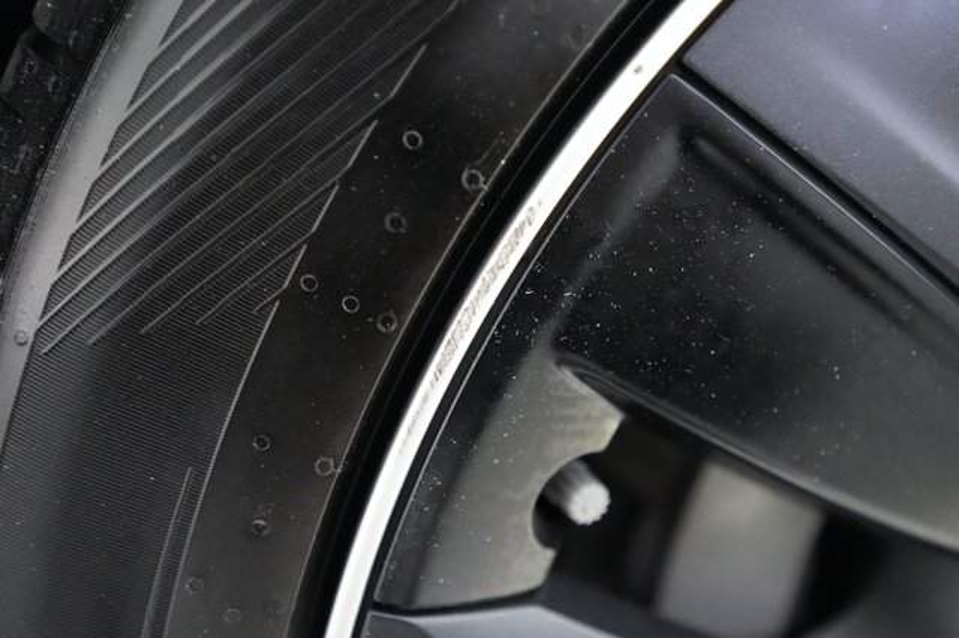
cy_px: 319
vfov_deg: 46.4
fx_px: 745
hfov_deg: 65.5
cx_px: 480
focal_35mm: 28
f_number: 2.8
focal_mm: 28
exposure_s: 1/100
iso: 12800
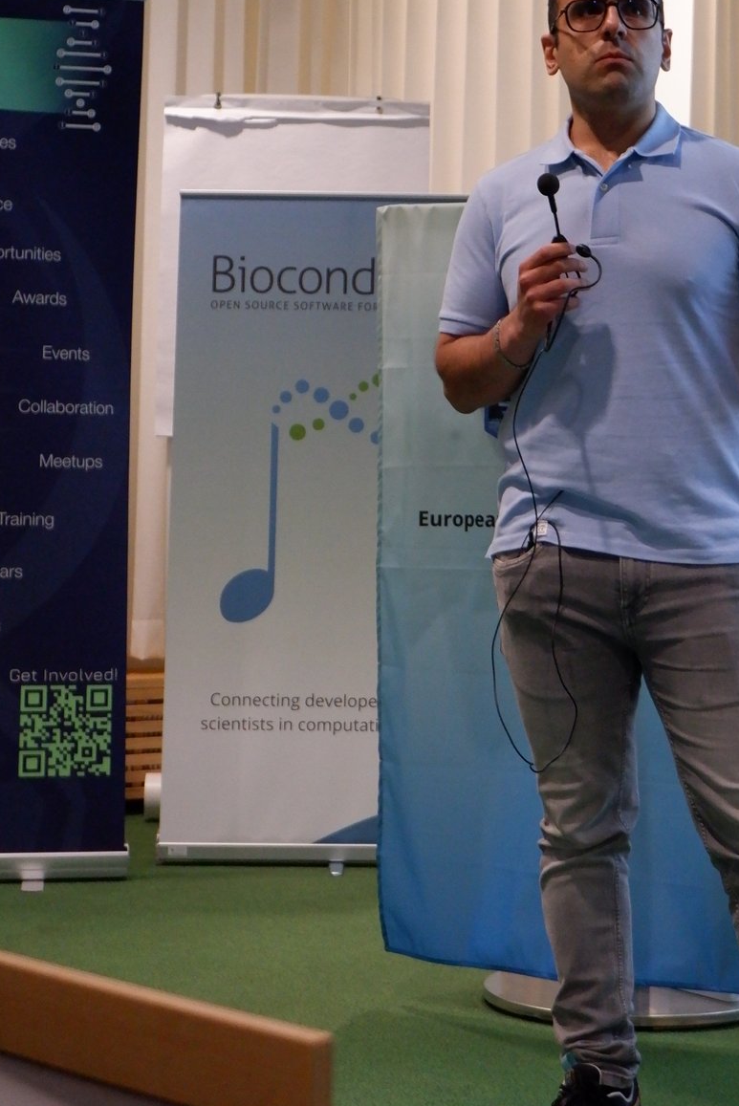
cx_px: 577
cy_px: 280
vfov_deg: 24.2
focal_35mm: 83
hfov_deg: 16.4
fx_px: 2552
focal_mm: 32.3
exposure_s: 1/125
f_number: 4.9
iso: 3200
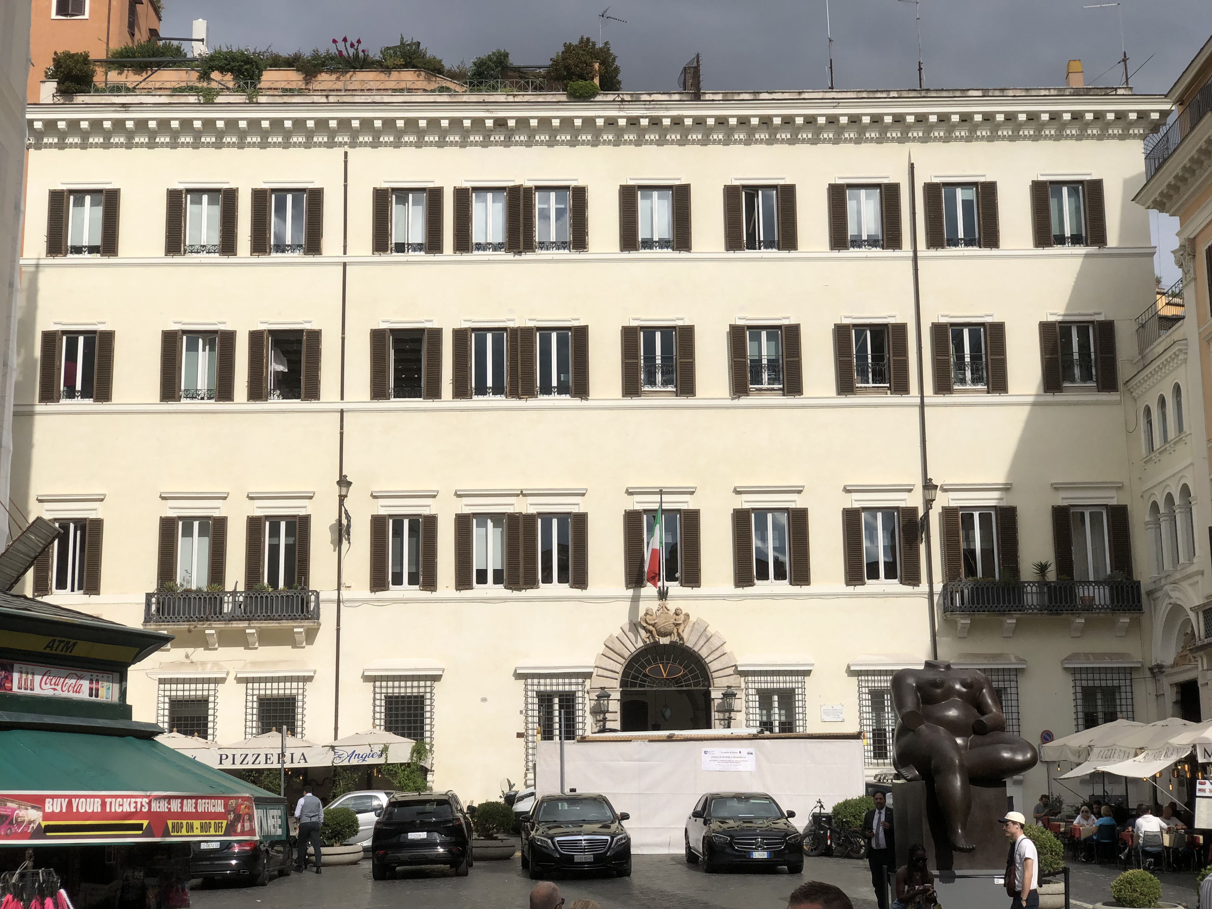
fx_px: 1821
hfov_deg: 36.8
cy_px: 454
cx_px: 606
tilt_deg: +11.6
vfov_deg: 28.0
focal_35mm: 52
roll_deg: +1.5
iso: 16
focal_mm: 6
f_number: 2.4
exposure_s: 1/2825
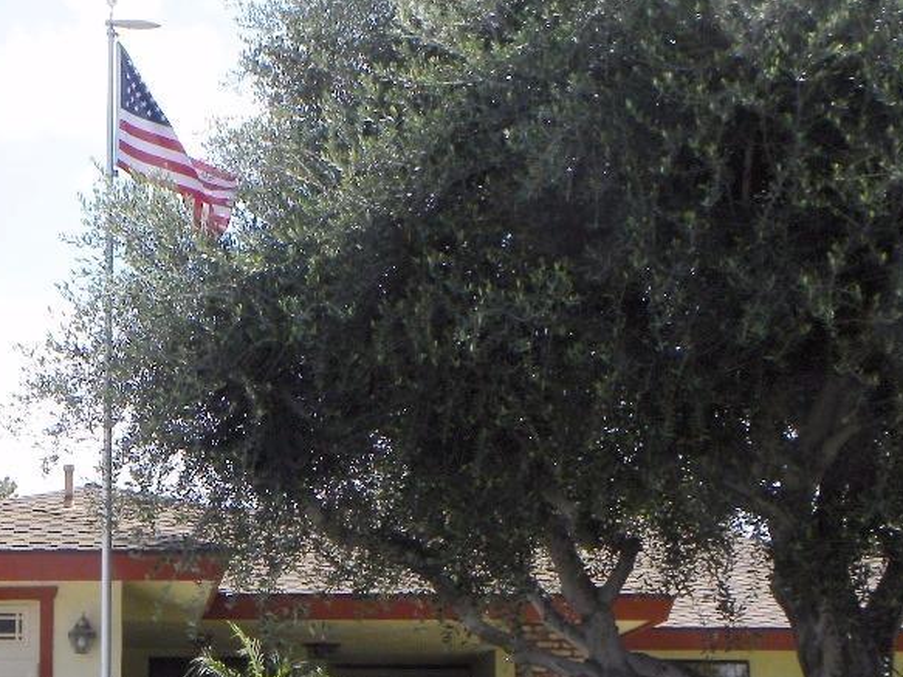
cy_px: 539
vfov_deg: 14.6
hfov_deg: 19.0
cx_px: 56
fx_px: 2634
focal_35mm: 101
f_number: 5
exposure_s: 1/342
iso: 64
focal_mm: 8.2
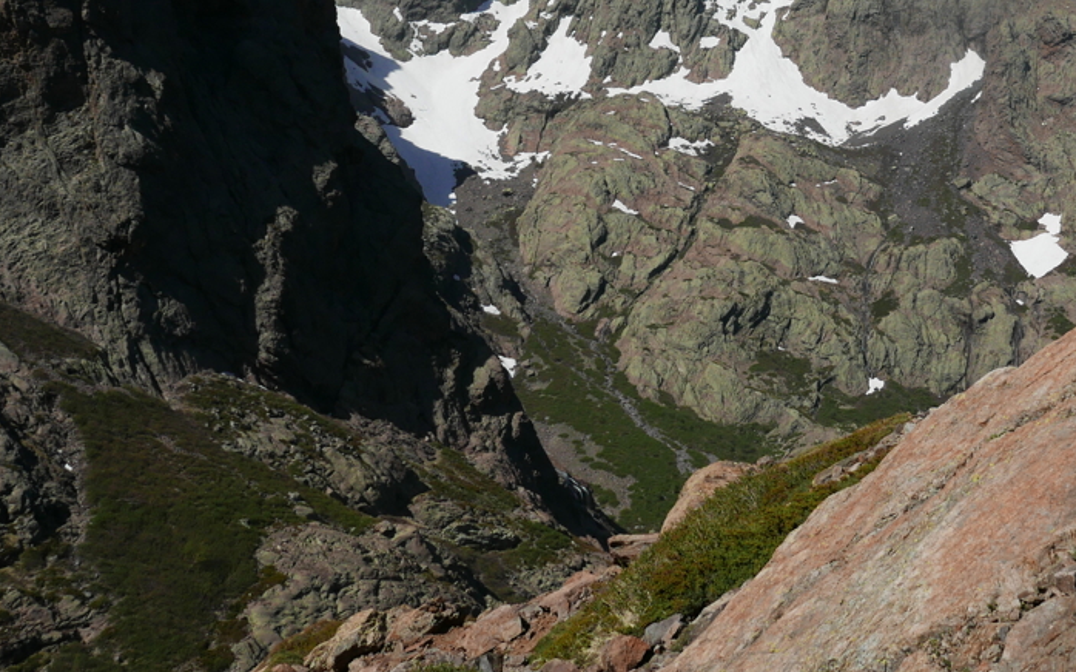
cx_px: 841
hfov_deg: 45.1
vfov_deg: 29.6
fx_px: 1231
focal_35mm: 42
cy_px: 102
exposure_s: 1/1600
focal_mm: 10.9
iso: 200
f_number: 5.6
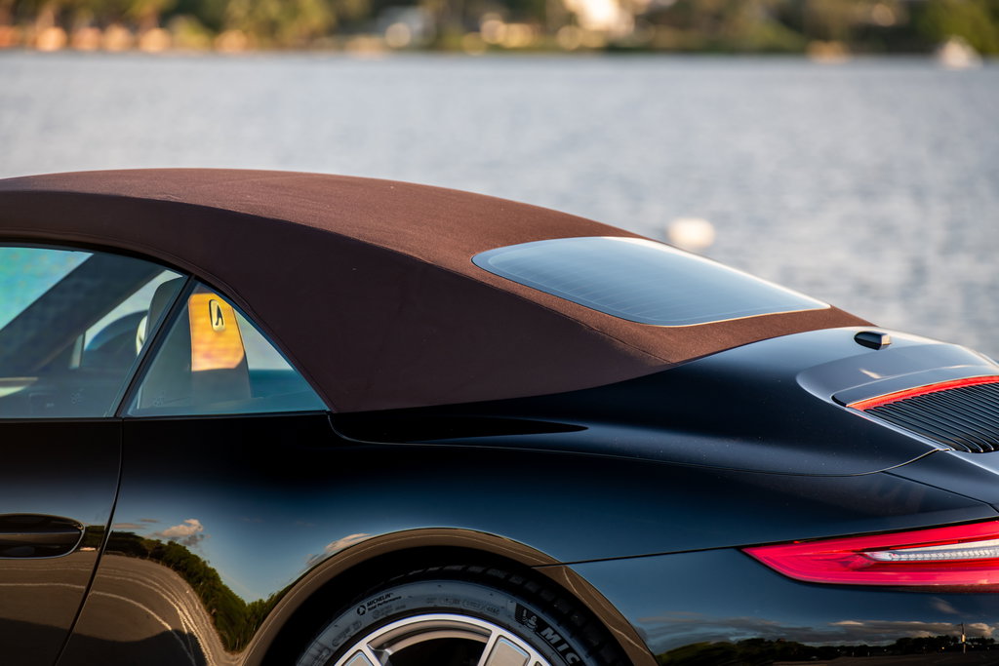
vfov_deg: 6.9
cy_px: 333
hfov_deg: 10.3
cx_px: 500
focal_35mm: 200
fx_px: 5550
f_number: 4.5
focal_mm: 200
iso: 200
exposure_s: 1/125
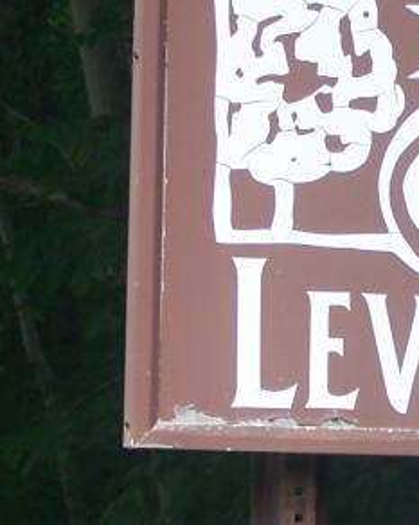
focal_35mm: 322
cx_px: 619
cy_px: 255
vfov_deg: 6.0
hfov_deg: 4.8
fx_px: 4999
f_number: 3.2
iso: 80
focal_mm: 15.6
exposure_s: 1/100
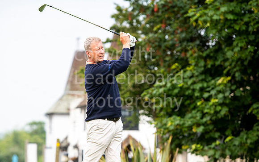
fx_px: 1358
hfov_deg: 10.9
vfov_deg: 6.8
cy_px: 108
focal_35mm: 192
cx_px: 96
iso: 400
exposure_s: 1/1000
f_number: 4
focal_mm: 150
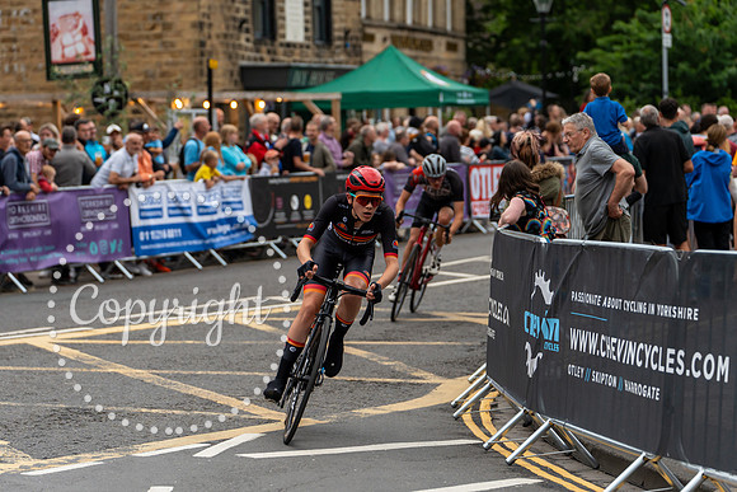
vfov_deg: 11.6
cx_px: 368
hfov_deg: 17.3
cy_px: 246
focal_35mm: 118
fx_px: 2416
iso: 500
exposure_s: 1/800
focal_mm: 118
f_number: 3.5
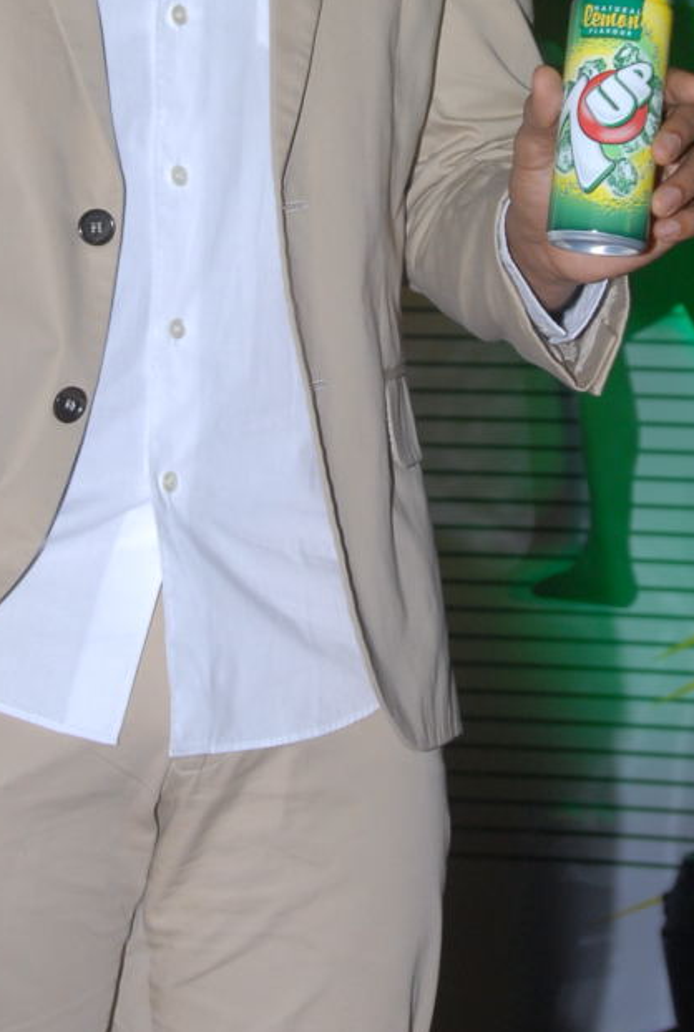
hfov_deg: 8.5
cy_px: 126
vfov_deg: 12.6
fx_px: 4658
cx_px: 364
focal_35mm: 162
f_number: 7.1
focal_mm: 42
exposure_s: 1/125
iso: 250
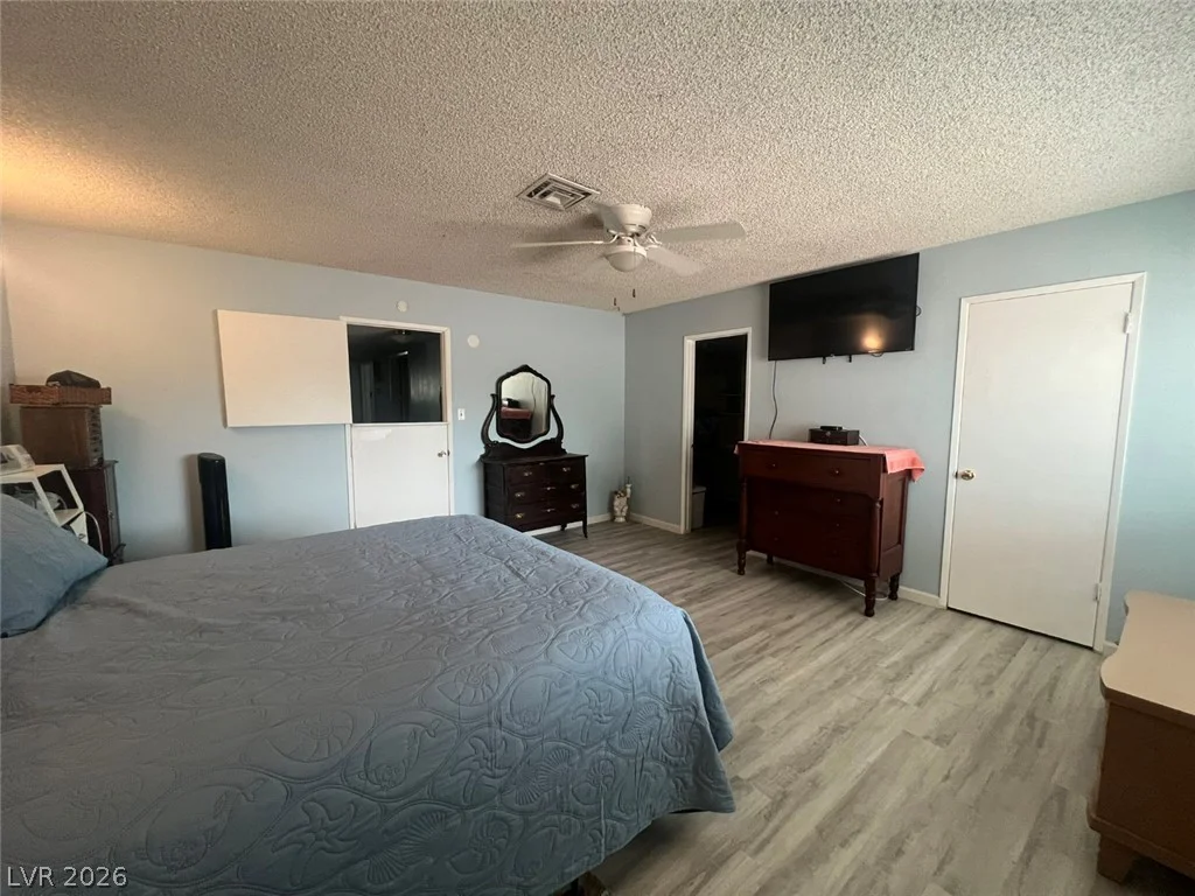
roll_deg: -0.1
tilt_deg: -5.6
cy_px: 448
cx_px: 598
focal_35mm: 13
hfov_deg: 106.2
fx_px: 449
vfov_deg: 89.9
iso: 400
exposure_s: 1/60
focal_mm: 1.57
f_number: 1.8
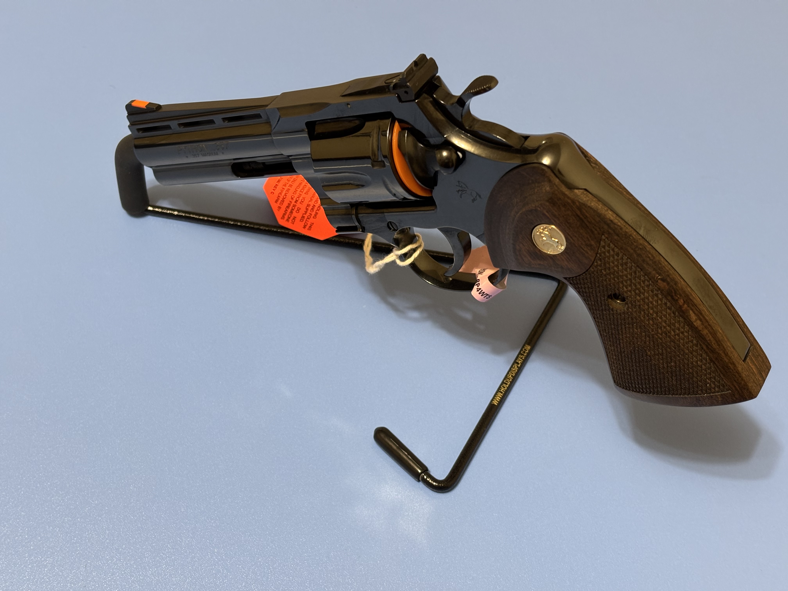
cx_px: 394
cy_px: 296
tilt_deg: -52.9
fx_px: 1184
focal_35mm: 52
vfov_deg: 28.0
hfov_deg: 36.8
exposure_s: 1/40
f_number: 1.6
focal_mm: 5.96
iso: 125
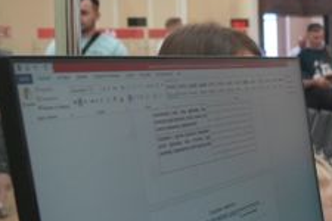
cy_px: 155
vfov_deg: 14.7
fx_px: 858
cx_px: 439
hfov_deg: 20.0
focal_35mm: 93
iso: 2000
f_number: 6.3
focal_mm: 30
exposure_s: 1/100
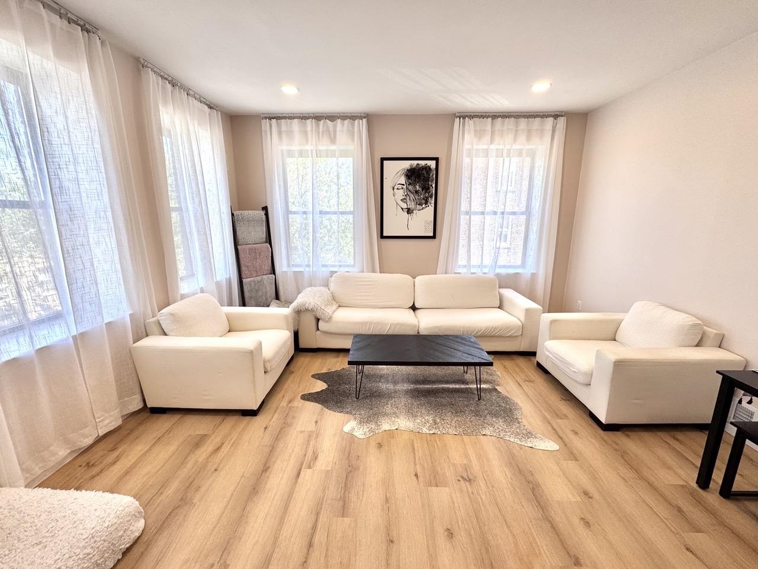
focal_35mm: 14
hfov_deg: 102.1
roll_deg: -0.7
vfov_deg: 85.7
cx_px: 379
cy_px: 284
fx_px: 307
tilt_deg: -12.4
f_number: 2.2
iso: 50
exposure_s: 1/99
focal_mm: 2.22
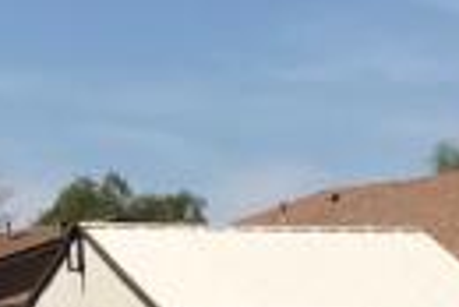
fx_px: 2923
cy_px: 815
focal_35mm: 229
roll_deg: +0.5
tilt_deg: -7.6
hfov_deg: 8.7
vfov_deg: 5.7
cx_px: 777
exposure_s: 1/5319
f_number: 1.8
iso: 20
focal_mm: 3.99
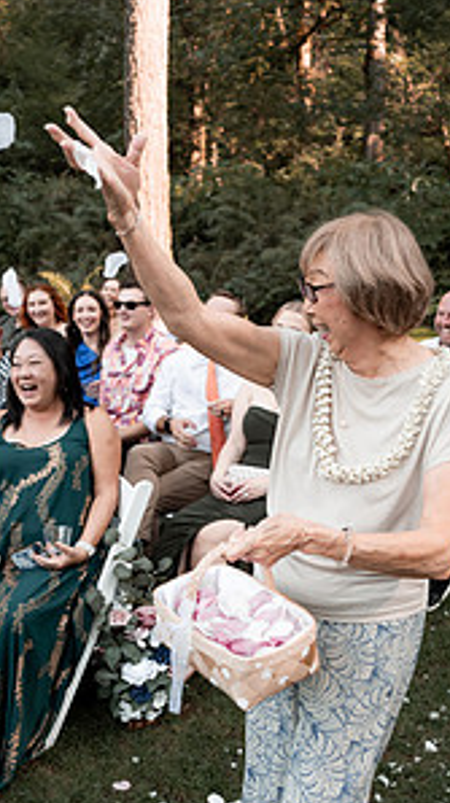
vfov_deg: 52.7
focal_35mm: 38
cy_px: 348
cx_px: 264
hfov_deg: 31.0
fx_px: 808
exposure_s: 1/500
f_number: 2.8
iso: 200
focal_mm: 24
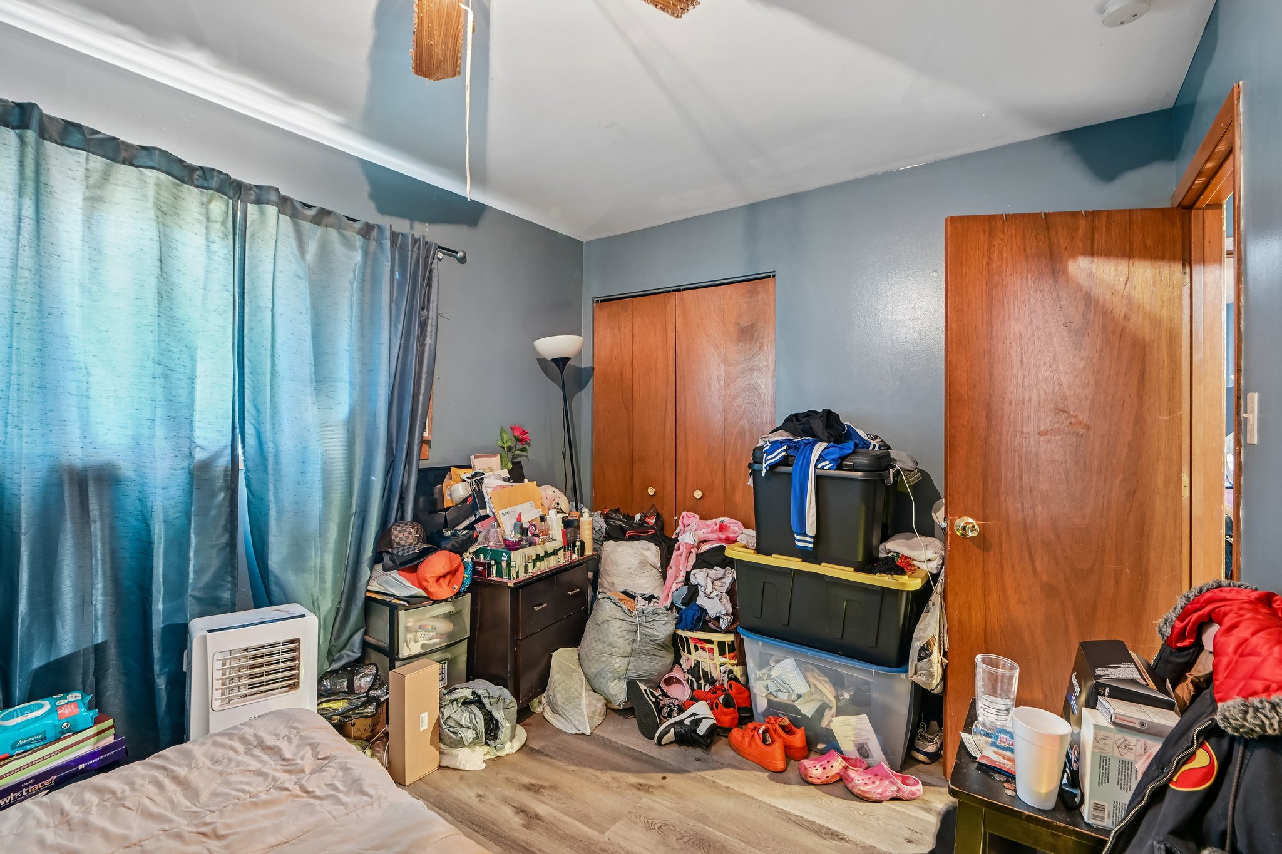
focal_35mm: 16
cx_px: 641
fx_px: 570
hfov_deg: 96.7
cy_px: 427
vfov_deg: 73.7
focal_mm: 16
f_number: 13
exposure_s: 6
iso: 400
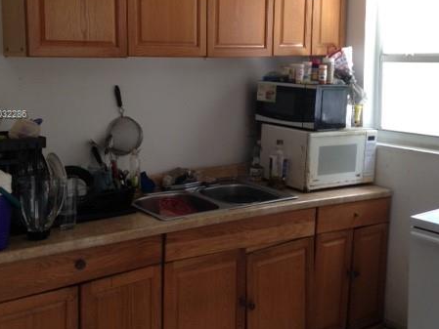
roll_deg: +0.6
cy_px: 115
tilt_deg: -1.5
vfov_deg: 30.7
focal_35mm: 47
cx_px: 214
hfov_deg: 40.4
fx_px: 596
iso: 50
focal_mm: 4.12
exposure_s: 1/30
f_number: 2.4
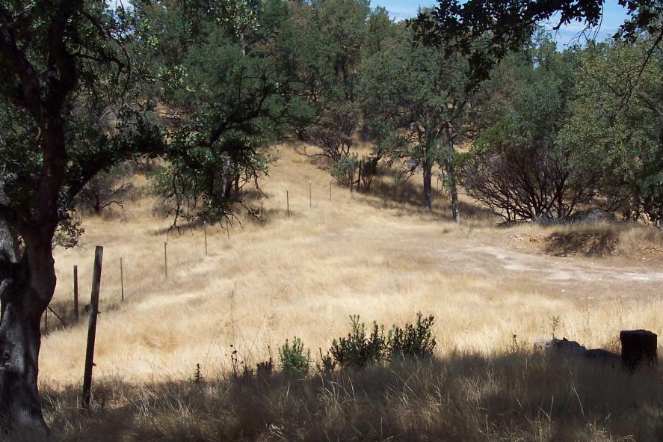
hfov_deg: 34.8
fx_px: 1049
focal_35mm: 57
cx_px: 430
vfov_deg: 23.8
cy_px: 209
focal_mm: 8
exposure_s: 1/1000
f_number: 4.8
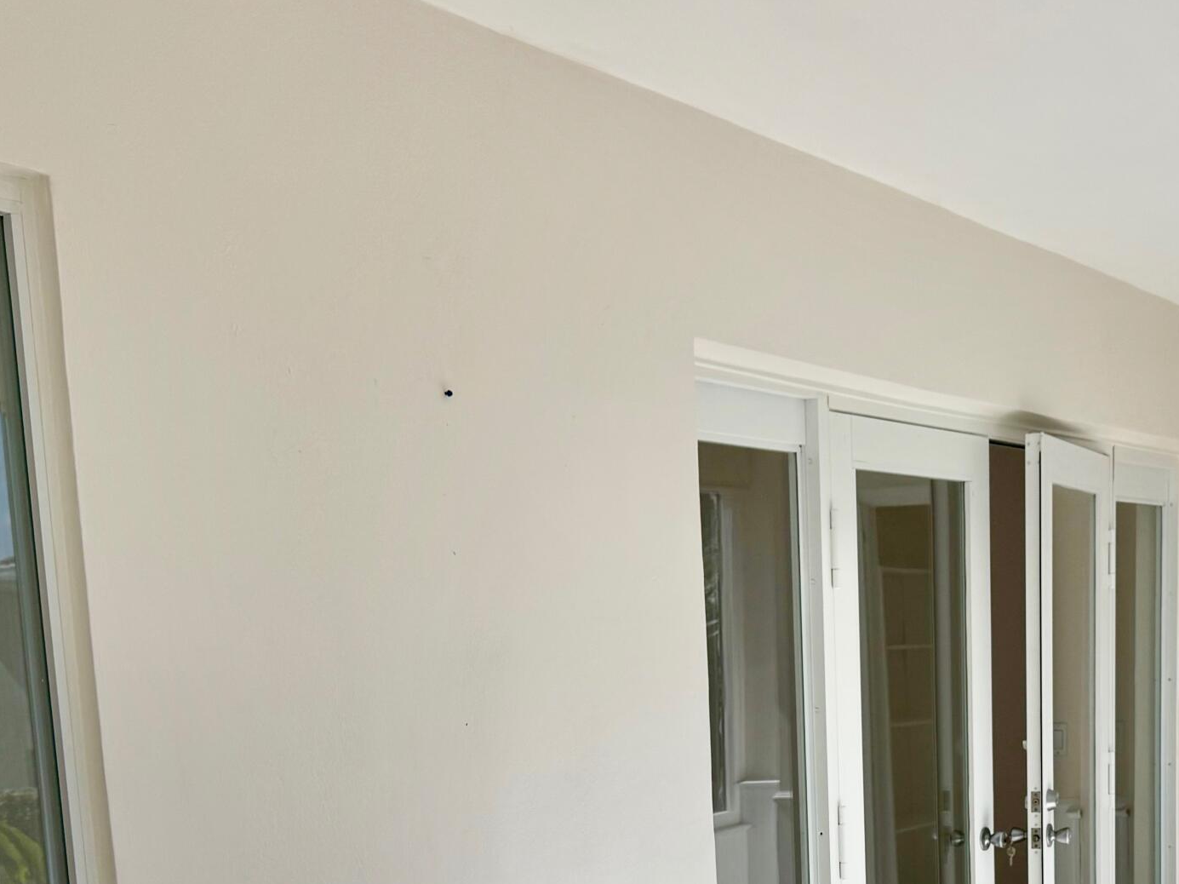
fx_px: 1771
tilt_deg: -8.7
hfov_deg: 36.5
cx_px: 785
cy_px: 927
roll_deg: +1.7
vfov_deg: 26.2
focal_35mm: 52
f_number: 1.78
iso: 80
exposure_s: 1/3759
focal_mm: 6.76
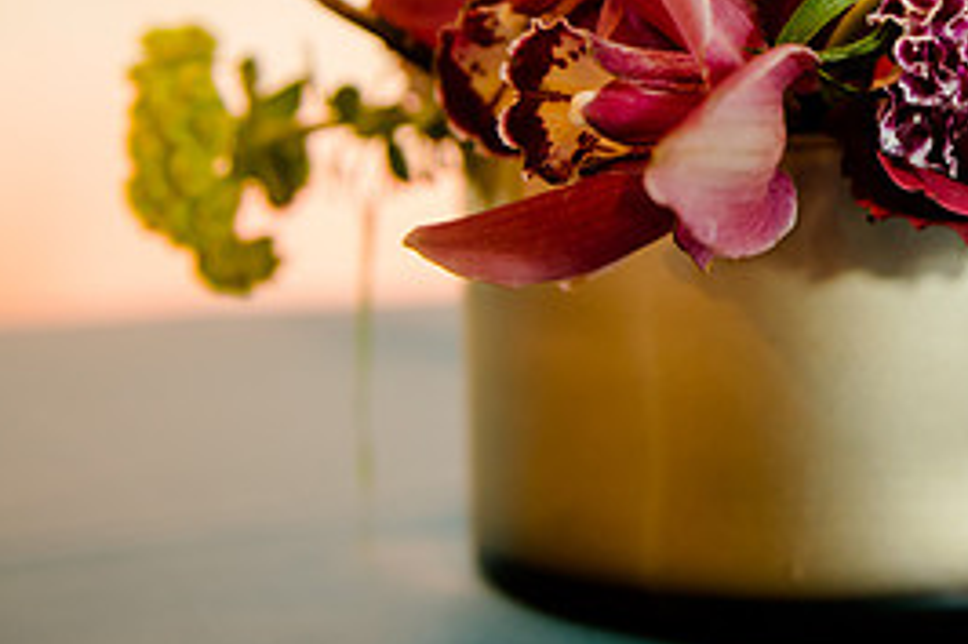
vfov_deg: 17.5
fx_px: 2042
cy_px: -20
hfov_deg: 25.7
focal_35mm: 76
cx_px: 904
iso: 1000
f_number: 2.8
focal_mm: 32
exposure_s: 1/80
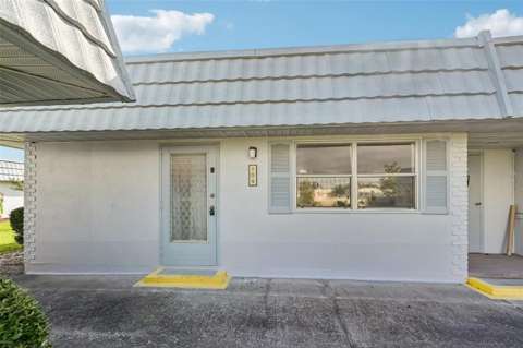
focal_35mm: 14
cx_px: 262
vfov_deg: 81.1
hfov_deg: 104.3
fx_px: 203
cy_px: 174
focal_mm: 14
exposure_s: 1/400
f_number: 8
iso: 400
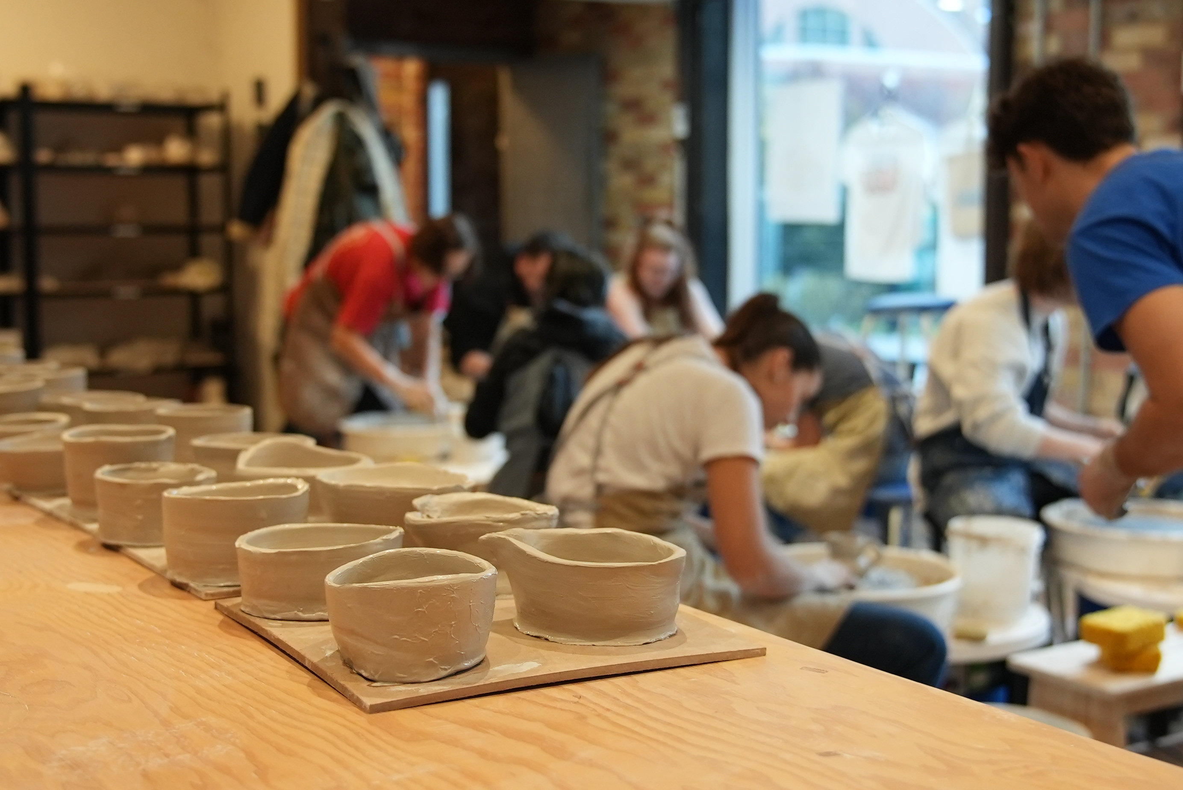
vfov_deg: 28.1
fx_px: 1578
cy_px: 395
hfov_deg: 41.1
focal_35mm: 48
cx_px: 592
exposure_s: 1/400
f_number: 2.8
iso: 2500
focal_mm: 32
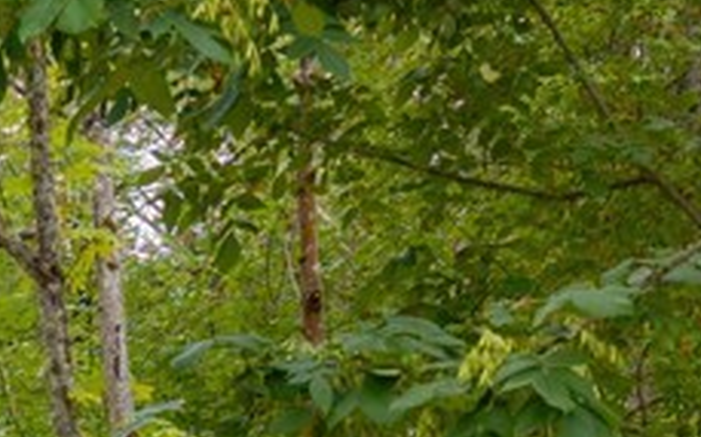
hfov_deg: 11.2
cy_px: 879
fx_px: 3400
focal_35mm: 178
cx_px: -422
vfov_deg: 7.1
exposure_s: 1/2500
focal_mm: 8.67
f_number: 1.8
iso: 200
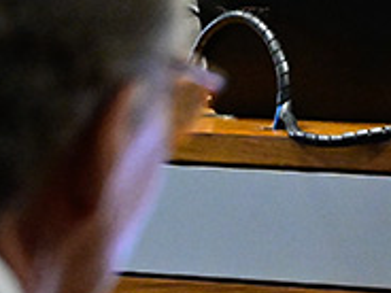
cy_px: -74
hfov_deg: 4.2
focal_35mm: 471
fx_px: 5320
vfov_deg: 3.2
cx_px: 591
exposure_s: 1/200
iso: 4000
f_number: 4
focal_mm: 70
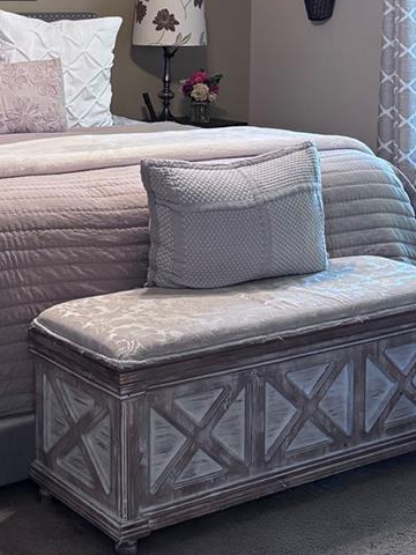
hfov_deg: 21.8
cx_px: 10
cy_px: 76
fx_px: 1042
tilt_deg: -4.1
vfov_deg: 28.9
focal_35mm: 65
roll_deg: -0.2
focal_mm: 5.96
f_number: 1.6
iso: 320
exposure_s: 1/60
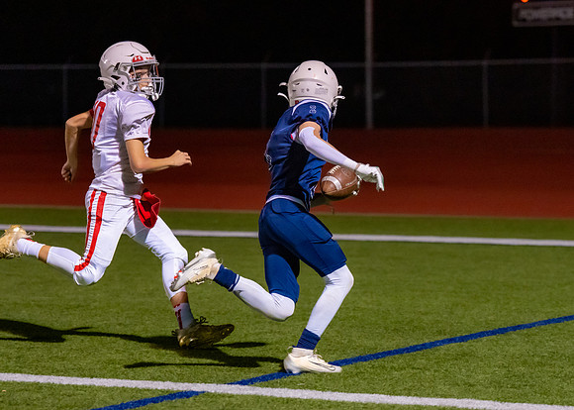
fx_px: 2587
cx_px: 351
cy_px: 205
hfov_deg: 12.7
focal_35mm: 159
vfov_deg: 9.1
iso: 5000
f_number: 2.8
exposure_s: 1/1000
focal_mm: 104
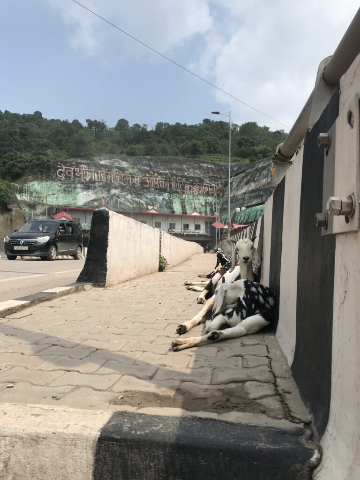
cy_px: 240
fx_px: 388
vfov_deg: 63.4
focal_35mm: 28
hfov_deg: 49.7
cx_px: 180
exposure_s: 1/3195
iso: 20
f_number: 1.8
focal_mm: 3.99
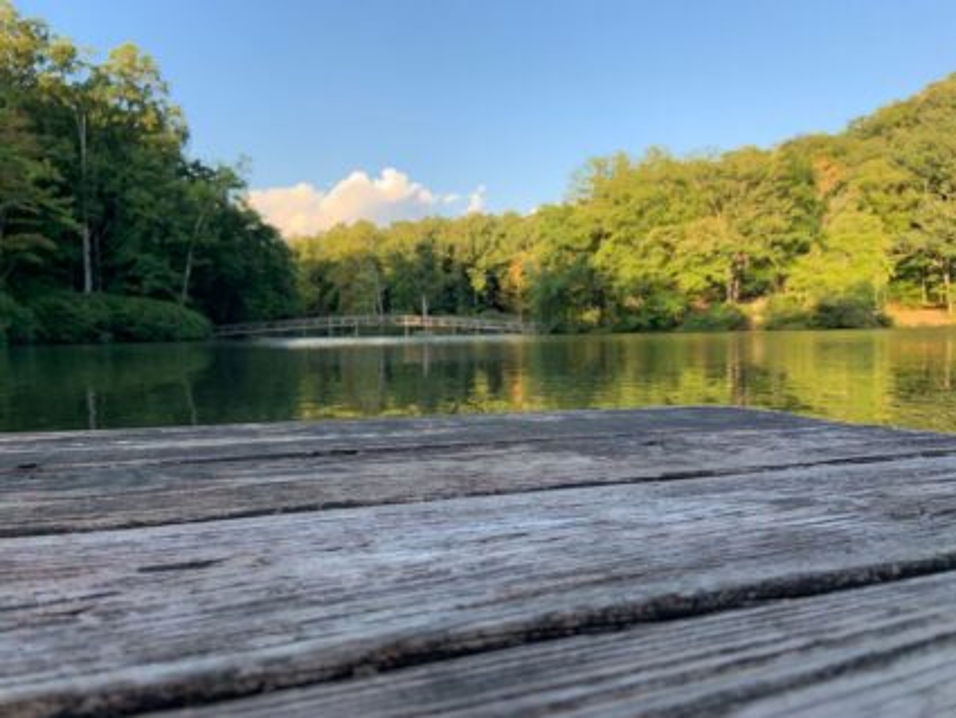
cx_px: 478
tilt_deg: -2.6
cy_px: 359
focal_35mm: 26
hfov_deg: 67.3
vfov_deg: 53.1
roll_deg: +1.3
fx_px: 718
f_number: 1.8
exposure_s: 1/382
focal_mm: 4.25
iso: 25
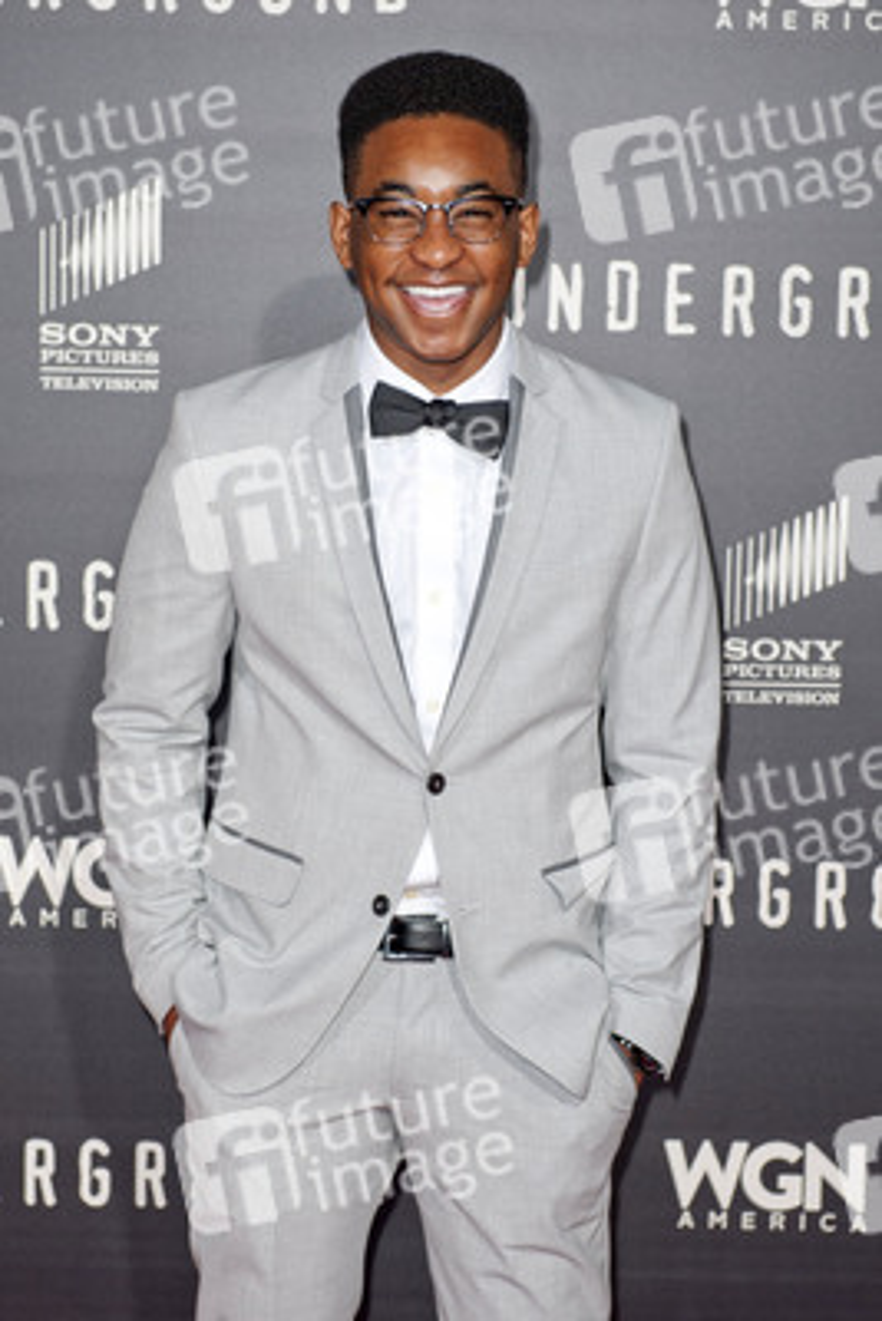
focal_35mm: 70
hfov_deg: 19.5
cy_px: 660
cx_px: 441
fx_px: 2570
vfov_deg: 28.8
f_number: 4
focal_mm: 70
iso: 640
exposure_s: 1/400
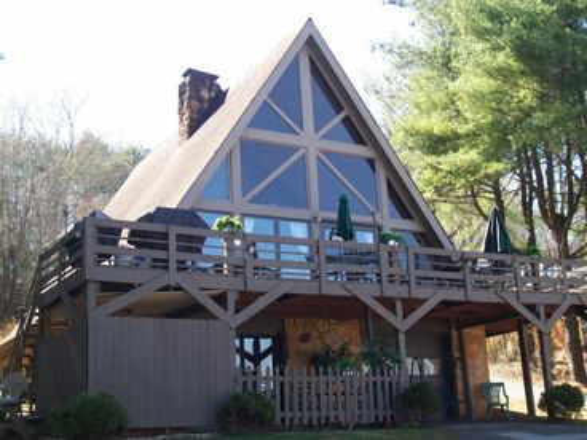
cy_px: 220
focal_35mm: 53
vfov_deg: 27.5
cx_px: 294
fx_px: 899
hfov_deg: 36.2
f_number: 3.2
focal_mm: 8.7
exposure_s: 1/192
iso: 80
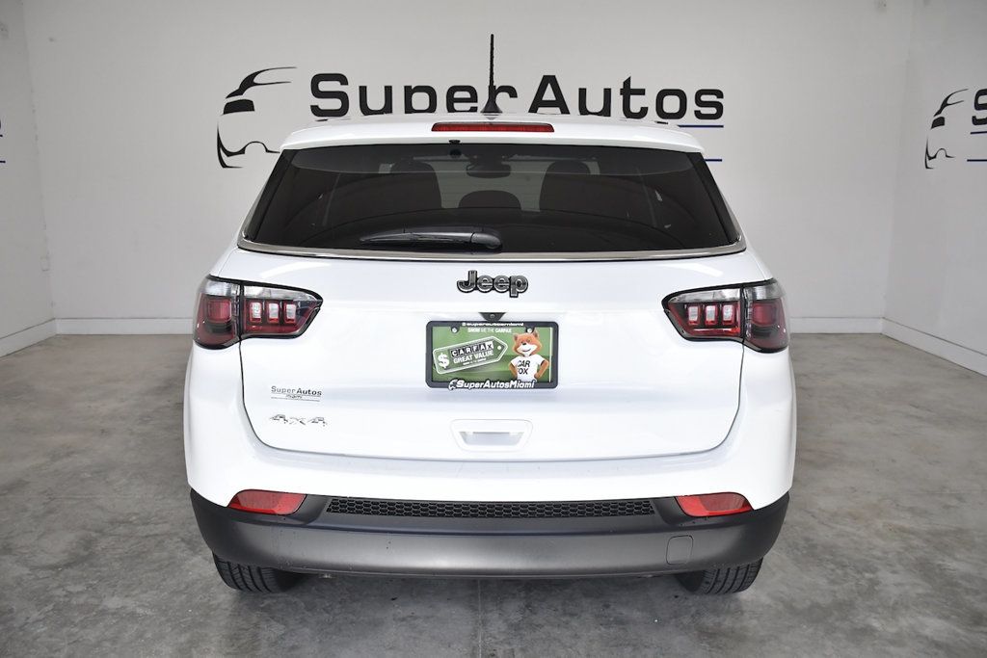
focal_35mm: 30
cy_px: 329
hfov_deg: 61.9
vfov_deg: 43.6
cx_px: 494
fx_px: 823
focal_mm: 20
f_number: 4
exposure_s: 1/2500
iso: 1250
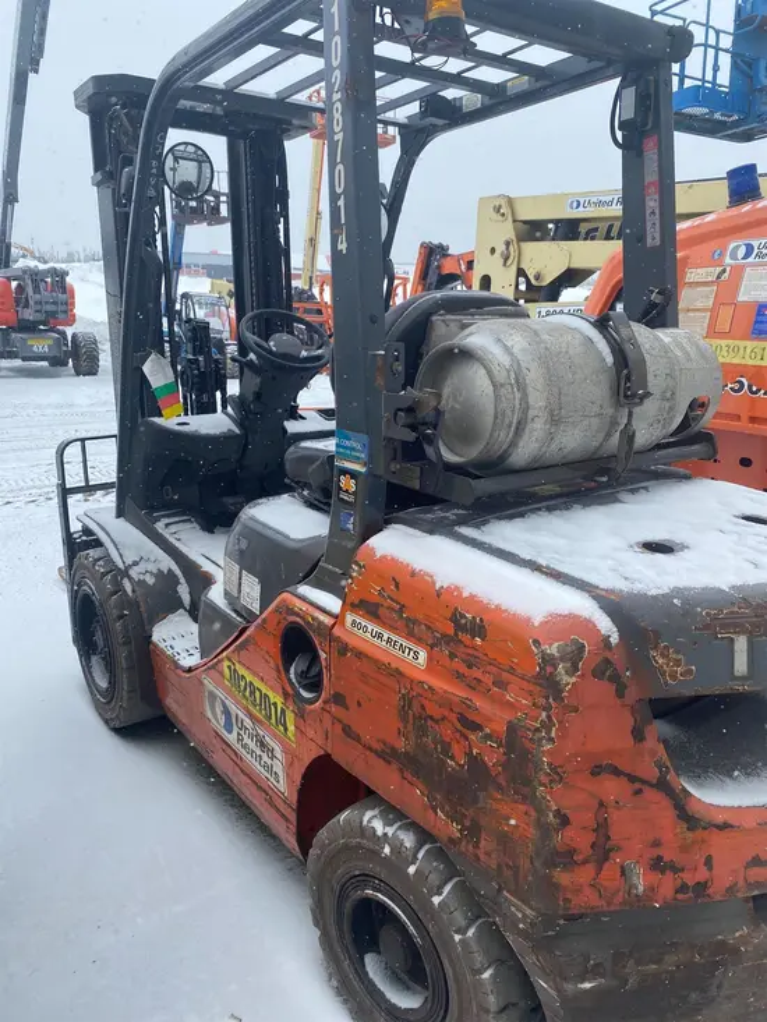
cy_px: 511
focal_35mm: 26
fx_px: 768
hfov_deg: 53.1
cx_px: 384
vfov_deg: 67.3
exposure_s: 1/898
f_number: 1.8
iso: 32
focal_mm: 4.25
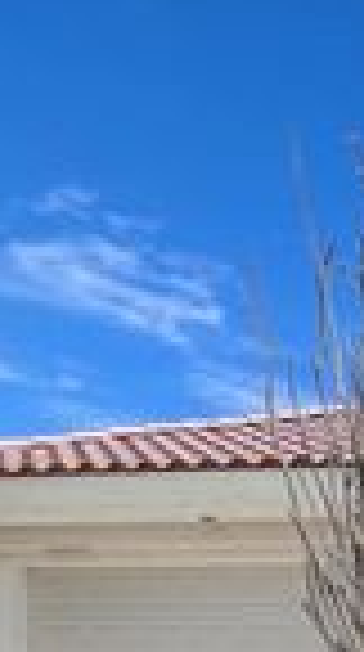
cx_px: 683
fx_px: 845
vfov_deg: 37.0
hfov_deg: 18.3
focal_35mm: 49
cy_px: 677
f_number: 1.8
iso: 32
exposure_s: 1/3215
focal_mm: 1.57
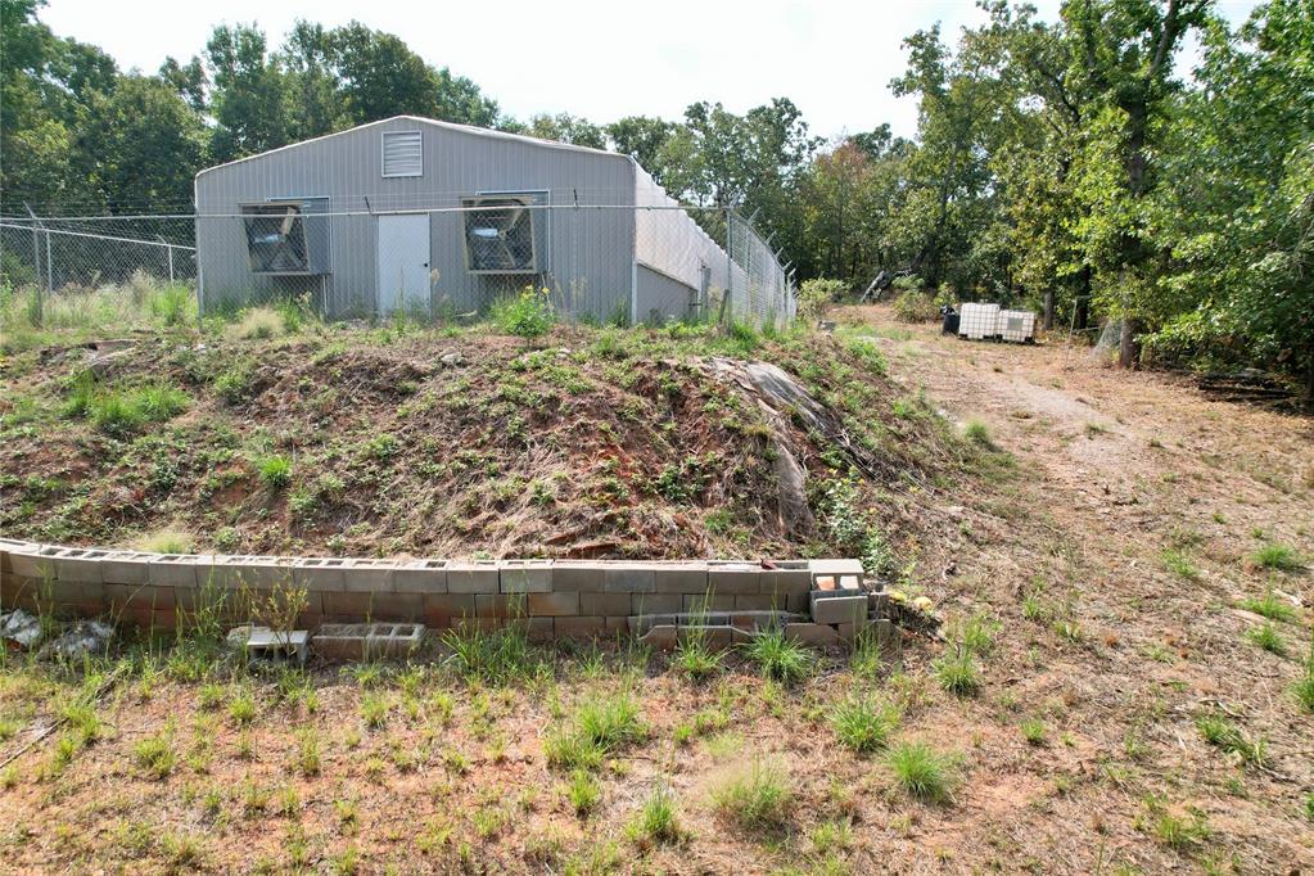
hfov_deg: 78.6
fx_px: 803
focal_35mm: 22
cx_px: 657
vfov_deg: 57.2
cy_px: 438
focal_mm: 8.38
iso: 130
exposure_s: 1/120
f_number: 2.8
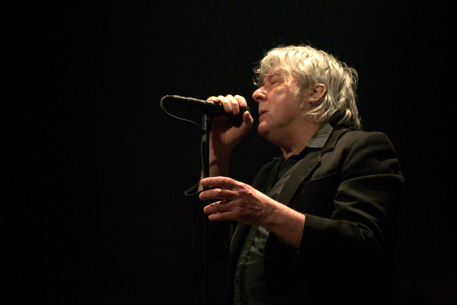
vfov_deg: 11.2
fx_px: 1562
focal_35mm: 123
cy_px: 152
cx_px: 228
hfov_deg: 16.6
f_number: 2.8
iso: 3200
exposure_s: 1/400
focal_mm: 82
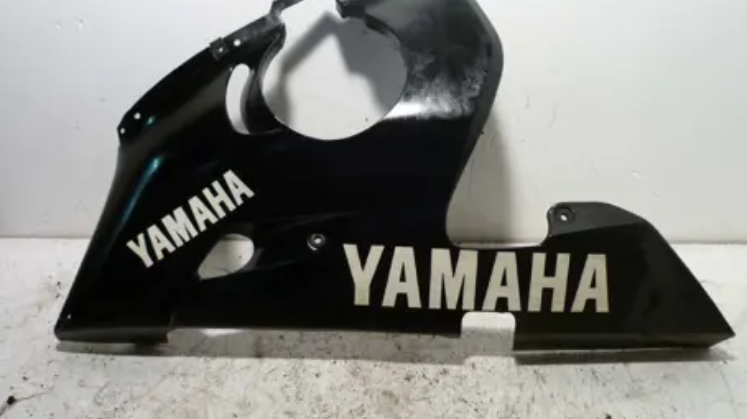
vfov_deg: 31.1
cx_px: 390
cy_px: 174
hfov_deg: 52.8
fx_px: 752
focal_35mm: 38
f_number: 2.8
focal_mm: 5.5
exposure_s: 1/30
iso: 125
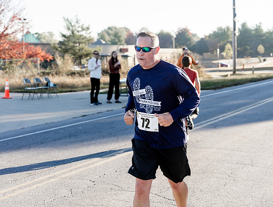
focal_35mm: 80
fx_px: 635
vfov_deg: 18.4
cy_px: 62
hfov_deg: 24.1
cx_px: 186
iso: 100
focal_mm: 43
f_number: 2.8
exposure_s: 1/400
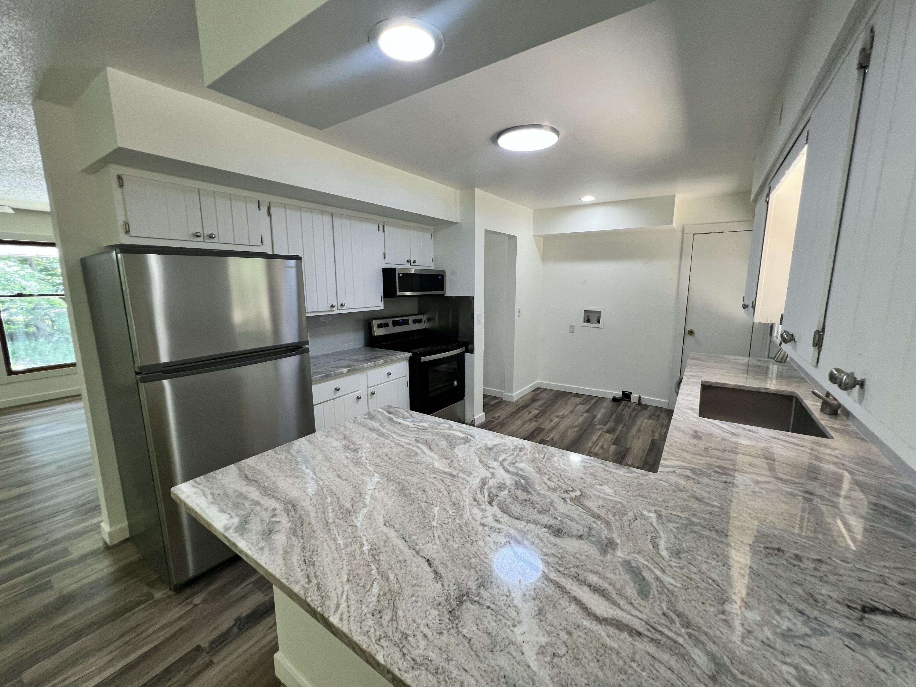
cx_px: 458
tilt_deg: -9.8
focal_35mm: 13
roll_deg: +0.3
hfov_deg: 106.2
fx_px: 344
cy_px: 344
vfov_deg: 89.9
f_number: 1.8
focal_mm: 1.57
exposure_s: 1/120
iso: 125
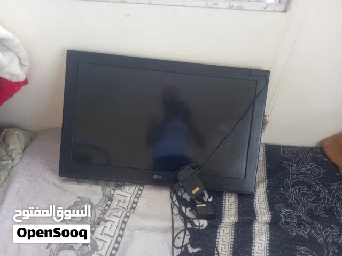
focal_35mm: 25
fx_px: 247
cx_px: 171
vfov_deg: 54.9
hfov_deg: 69.4
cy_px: 128
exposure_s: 1/60
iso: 80
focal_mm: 4.6
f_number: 2
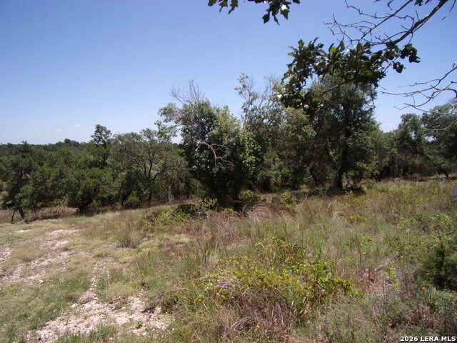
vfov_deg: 56.8
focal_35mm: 24
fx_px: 317
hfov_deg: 71.6
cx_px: 228
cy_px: 172
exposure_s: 1/900
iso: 80
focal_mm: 4.3
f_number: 3.3
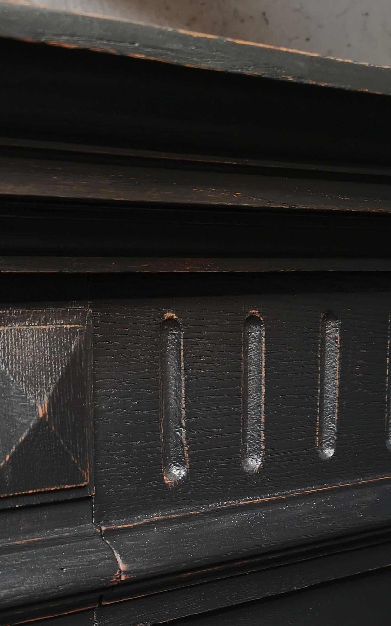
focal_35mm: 49
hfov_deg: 25.7
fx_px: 835
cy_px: 457
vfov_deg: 40.1
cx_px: 57
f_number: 1.8
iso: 125
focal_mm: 5.58
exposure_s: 1/50
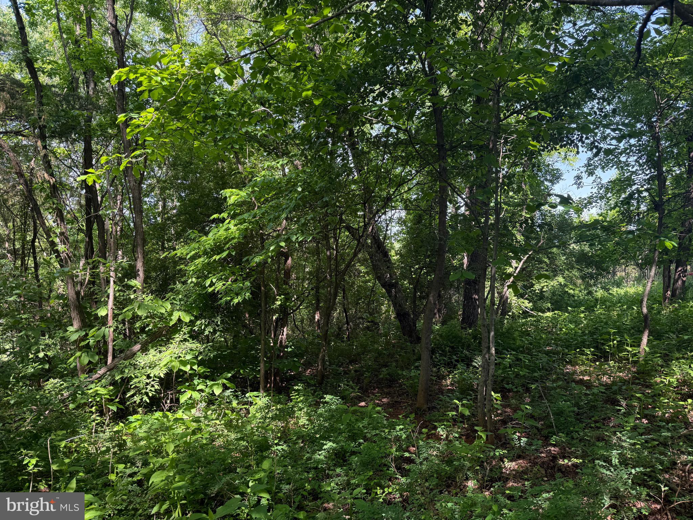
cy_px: 260
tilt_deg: -0.2
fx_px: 480
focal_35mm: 24
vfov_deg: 56.8
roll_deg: -3.0
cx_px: 346
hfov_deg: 71.6
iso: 100
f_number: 1.78
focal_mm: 6.76
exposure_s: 1/351
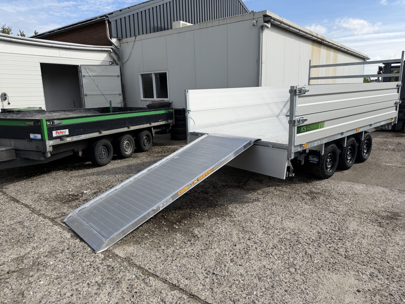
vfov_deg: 56.8
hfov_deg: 71.6
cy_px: 152
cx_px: 202
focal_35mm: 24
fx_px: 281
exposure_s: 1/4673
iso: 80
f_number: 1.78
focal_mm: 6.76
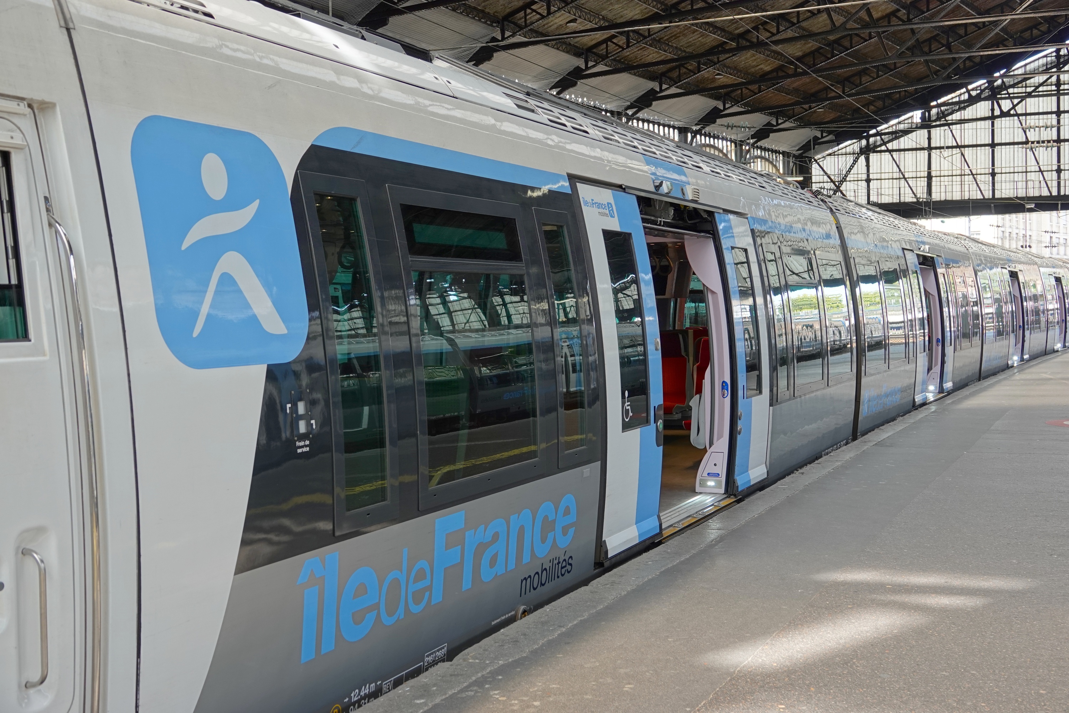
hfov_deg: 45.4
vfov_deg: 31.2
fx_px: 1277
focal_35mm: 43
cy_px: 356
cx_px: 534
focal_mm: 15.7
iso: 100
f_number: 3.2
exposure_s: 1/80
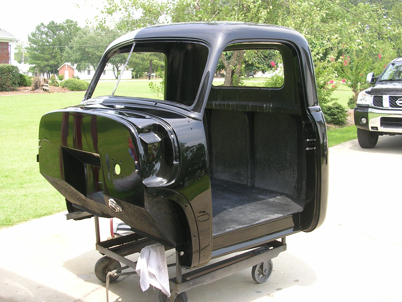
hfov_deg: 43.9
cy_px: 151
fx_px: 499
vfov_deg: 33.6
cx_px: 201
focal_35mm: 43
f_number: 3
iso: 50
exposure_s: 1/179
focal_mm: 6.6
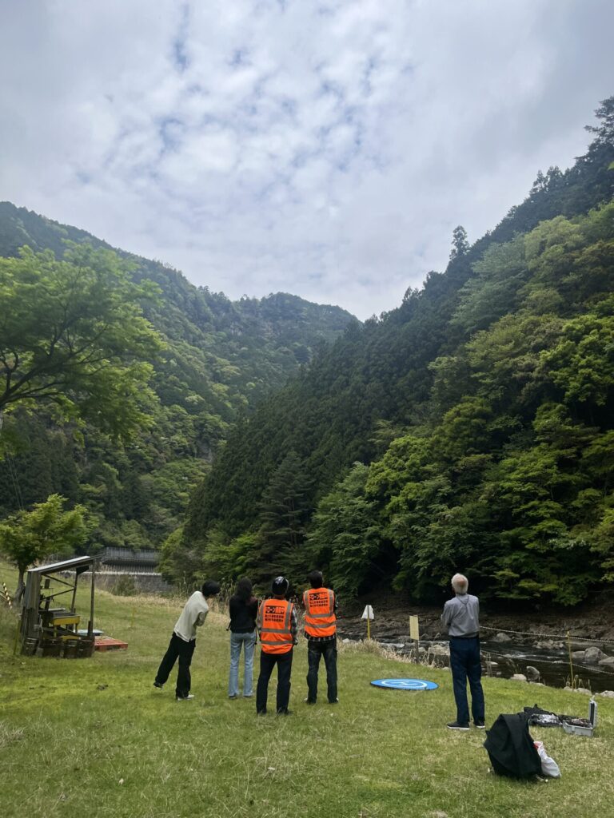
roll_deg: +3.0
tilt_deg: +11.3
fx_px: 615
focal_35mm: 26
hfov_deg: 53.1
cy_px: 409
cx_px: 307
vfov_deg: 67.3
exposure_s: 1/4854
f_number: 1.6
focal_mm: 5.1
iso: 50
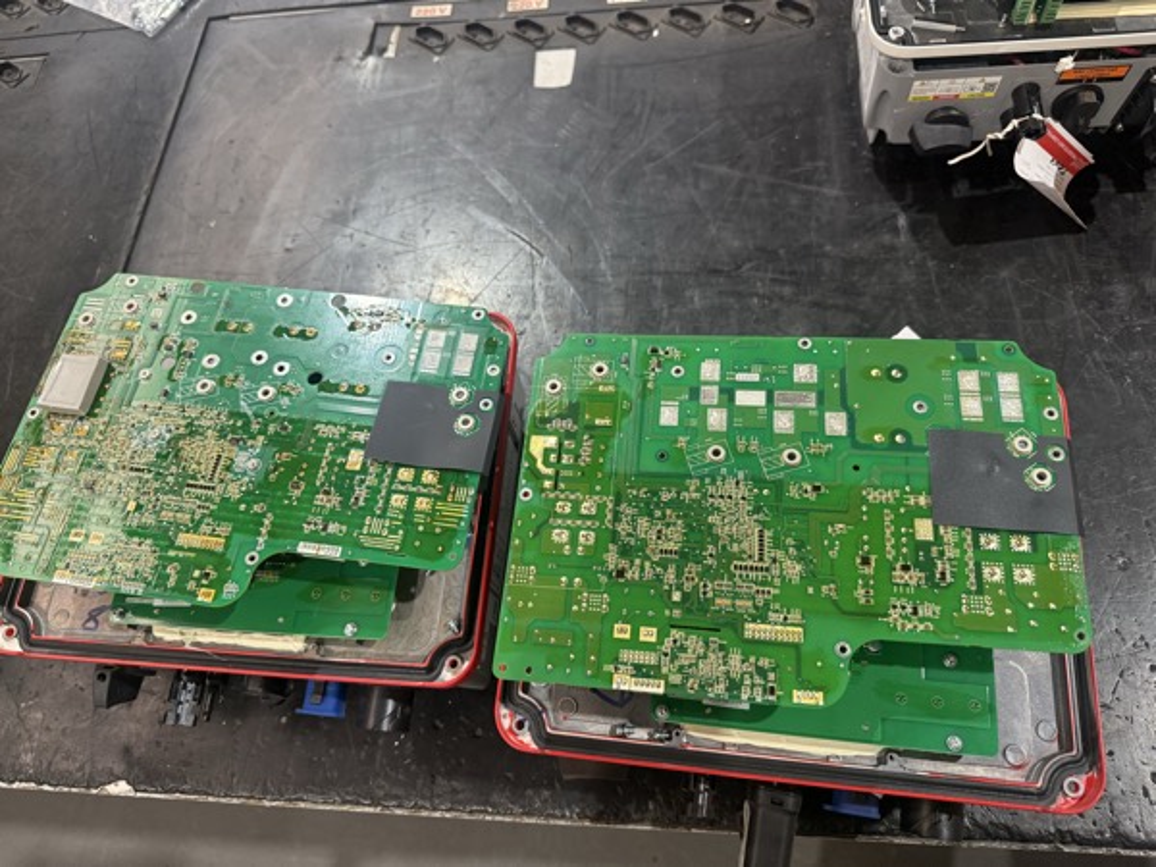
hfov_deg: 71.6
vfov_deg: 56.8
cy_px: 434
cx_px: 578
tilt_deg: -64.9
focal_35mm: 24
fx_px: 801
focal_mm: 6.76
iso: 200
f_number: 1.78
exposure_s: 1/60
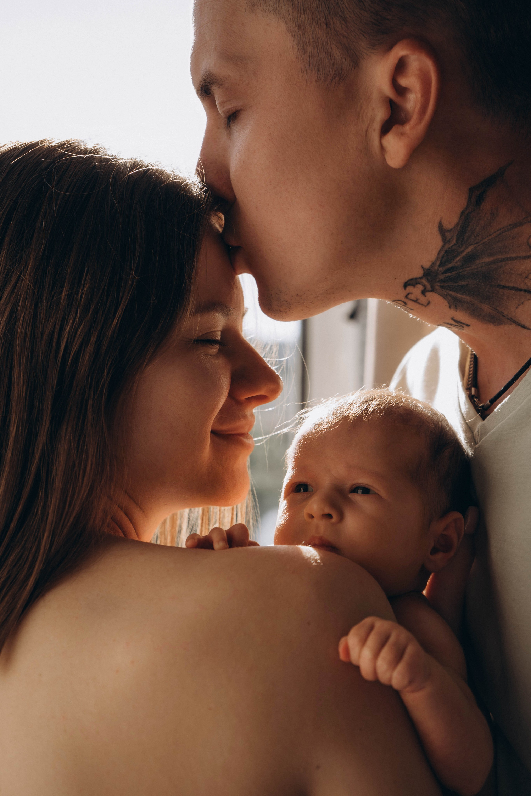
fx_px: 1549
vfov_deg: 28.8
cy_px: 398
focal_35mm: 70
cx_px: 266
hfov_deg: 19.5
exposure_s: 1/320
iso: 400
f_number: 5.6
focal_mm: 70
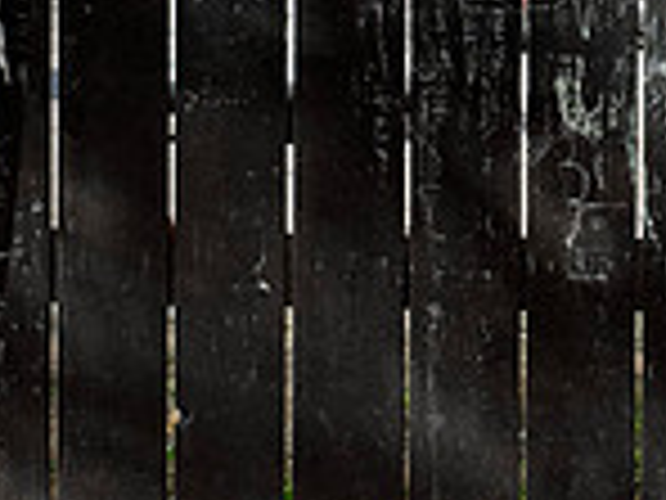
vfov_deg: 7.4
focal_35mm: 199
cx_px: 562
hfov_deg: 9.9
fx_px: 3829
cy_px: -45
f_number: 8
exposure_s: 1/600
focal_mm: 35
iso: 1000
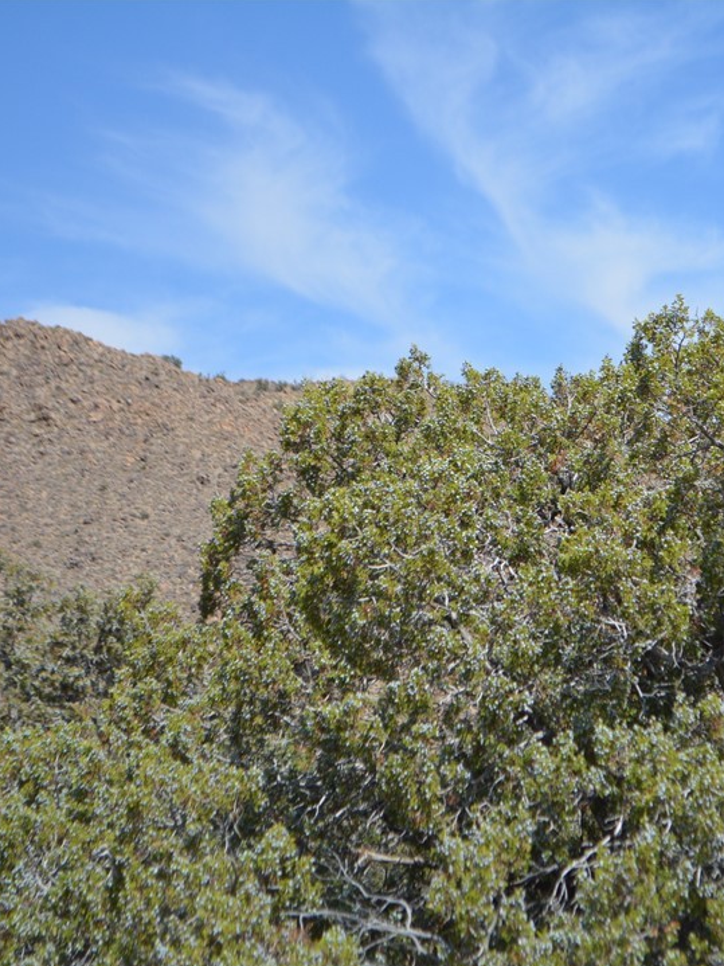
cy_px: 484
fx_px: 3340
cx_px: 618
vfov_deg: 16.5
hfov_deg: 12.3
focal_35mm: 120
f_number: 6.3
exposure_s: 1/1600
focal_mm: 55
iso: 400
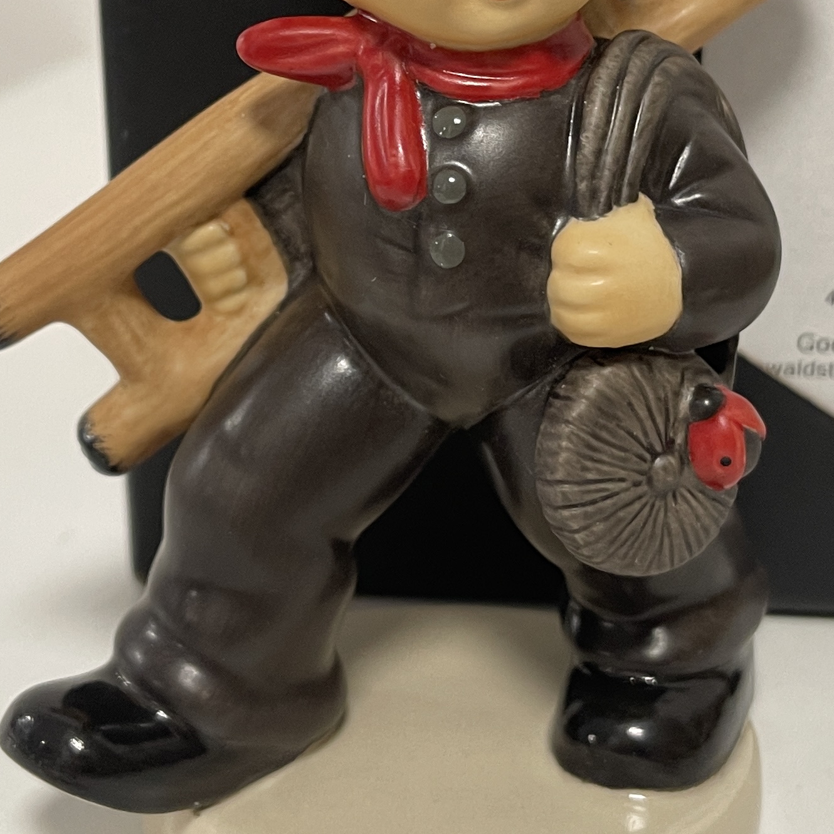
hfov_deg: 25.7
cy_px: 199
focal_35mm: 67
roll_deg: -0.6
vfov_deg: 25.4
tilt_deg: -18.1
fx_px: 1826
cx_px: 392
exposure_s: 1/50
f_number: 1.6
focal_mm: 5.1
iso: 125
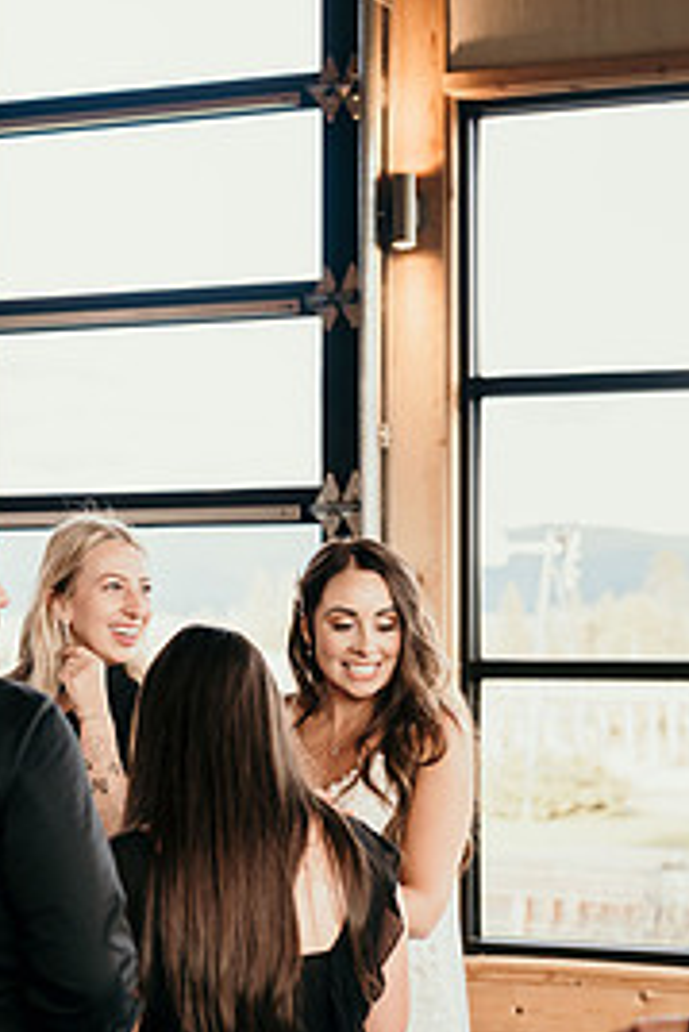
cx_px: 316
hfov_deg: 16.3
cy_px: 678
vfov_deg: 24.1
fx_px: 2408
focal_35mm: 84
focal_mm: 50
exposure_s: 1/200
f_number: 3.2
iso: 500
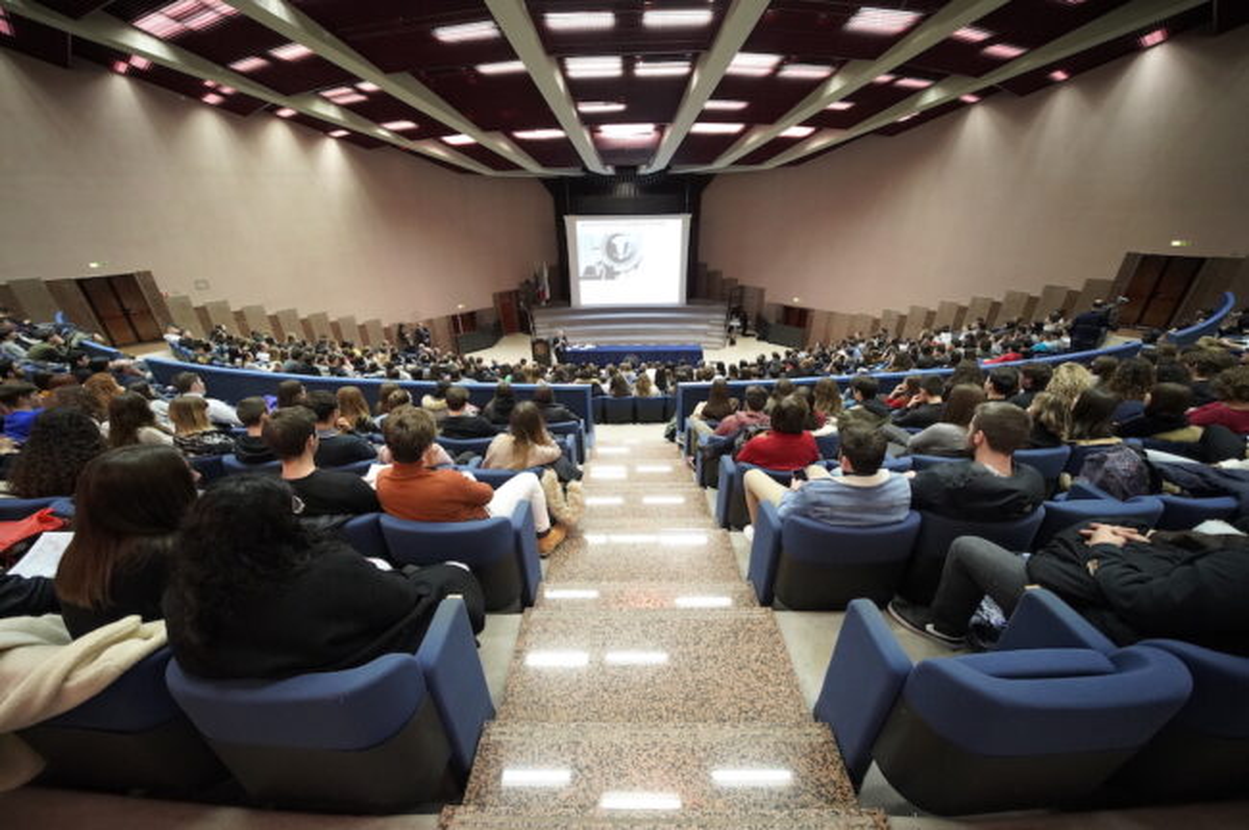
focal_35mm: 12
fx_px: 416
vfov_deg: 89.9
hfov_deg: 112.7
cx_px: 624
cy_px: 415
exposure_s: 1/20
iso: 6400
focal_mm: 12
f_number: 4
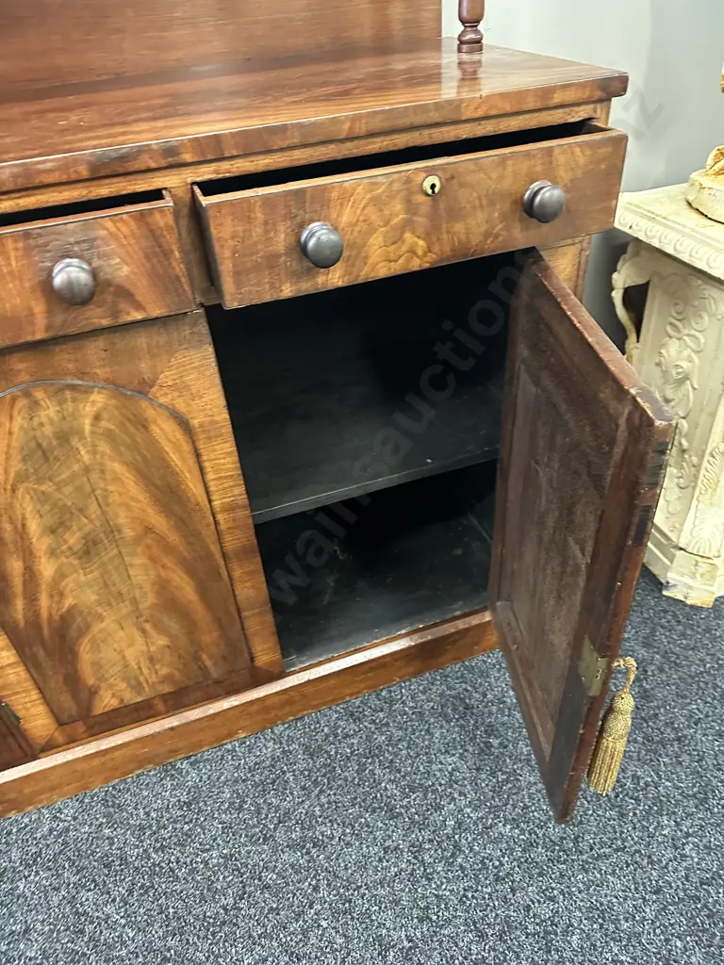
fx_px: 669
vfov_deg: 71.6
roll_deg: +4.7
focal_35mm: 24
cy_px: 482
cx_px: 362
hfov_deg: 56.8
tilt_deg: -38.7
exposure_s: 1/50
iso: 1000
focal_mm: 6.86
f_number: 1.78
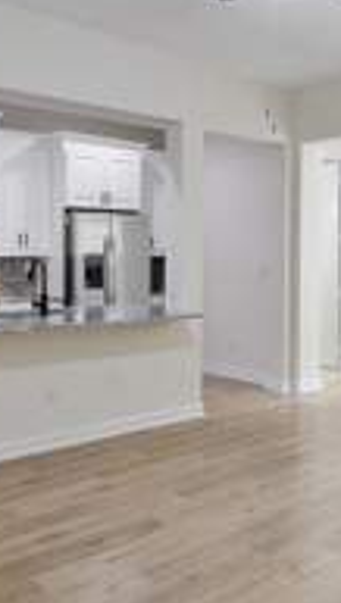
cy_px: 258
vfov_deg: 51.4
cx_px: 253
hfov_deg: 30.0
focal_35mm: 39
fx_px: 625
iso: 160
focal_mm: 10
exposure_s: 1/4
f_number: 11
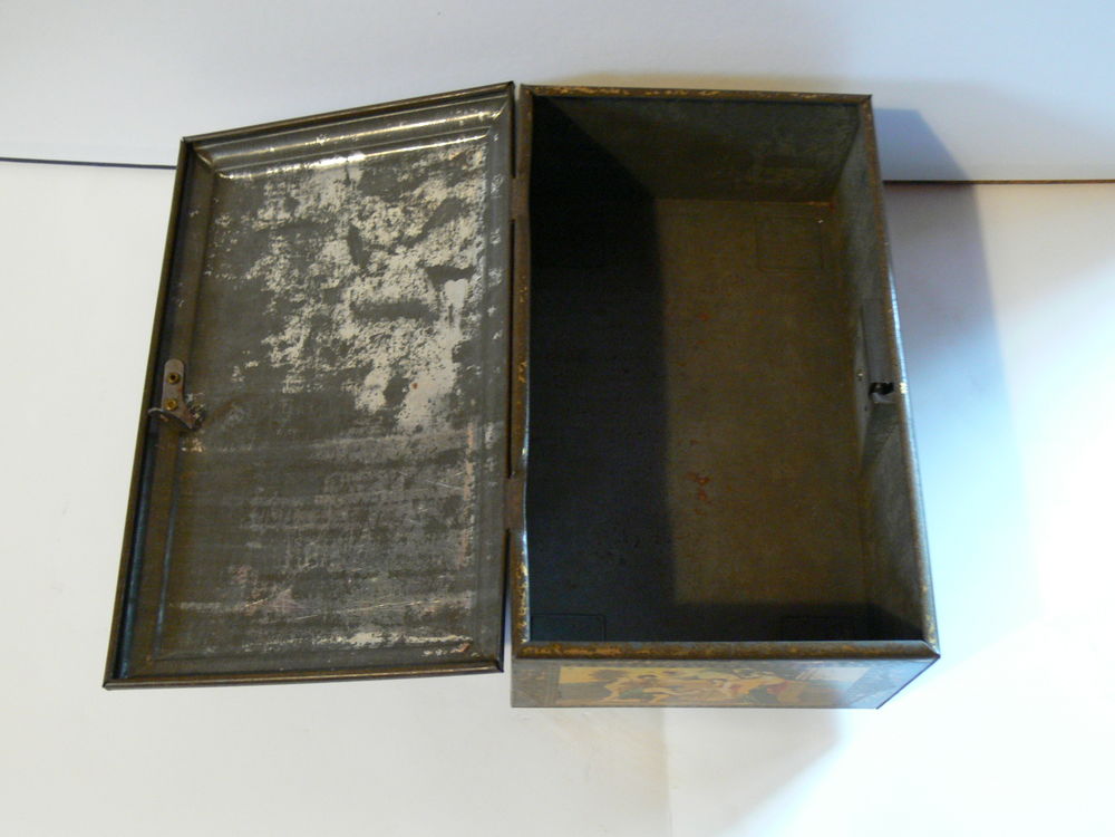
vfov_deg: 36.8
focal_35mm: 39
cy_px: 418
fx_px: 1256
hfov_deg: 47.9
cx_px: 558
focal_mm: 8.3
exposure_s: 1/8
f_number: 2.8
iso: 200
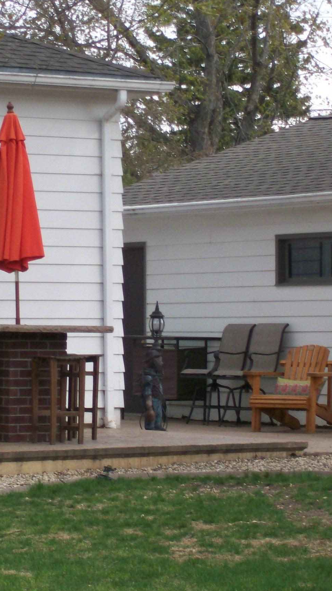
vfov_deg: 13.6
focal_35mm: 158
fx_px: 2473
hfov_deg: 7.7
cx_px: 103
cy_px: 296
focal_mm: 18
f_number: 4.8
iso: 80
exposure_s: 1/245
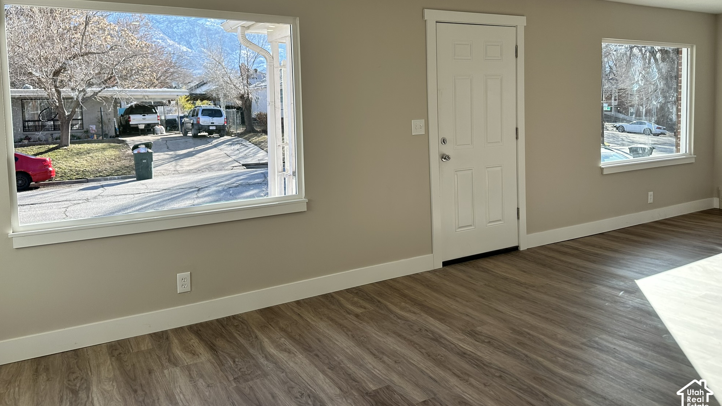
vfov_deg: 42.5
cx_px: 352
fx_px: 517
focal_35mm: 27
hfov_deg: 69.8
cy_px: 144
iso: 80
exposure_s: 1/646
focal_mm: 6.86
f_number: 1.78
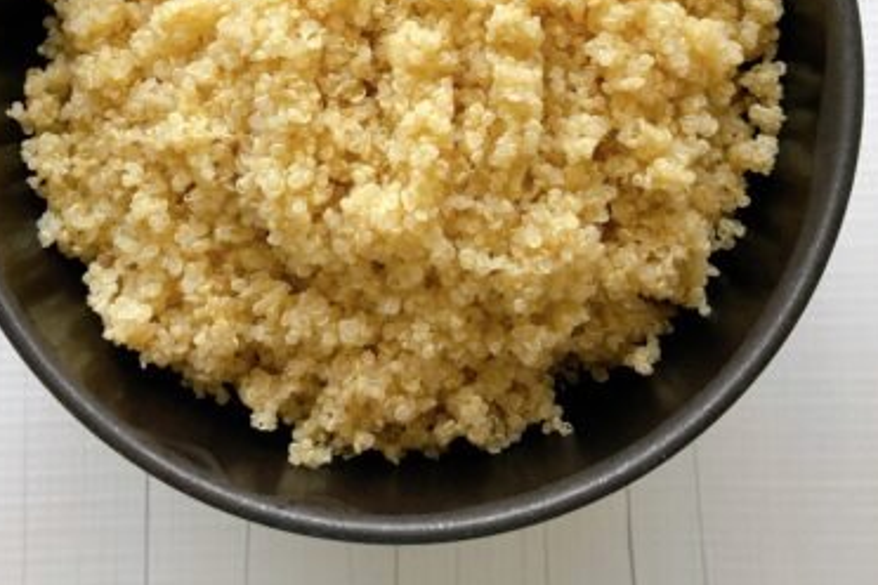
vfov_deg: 27.8
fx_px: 1146
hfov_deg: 41.9
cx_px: 411
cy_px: 80
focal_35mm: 47
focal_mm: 3.99
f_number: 1.8
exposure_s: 1/100
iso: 40
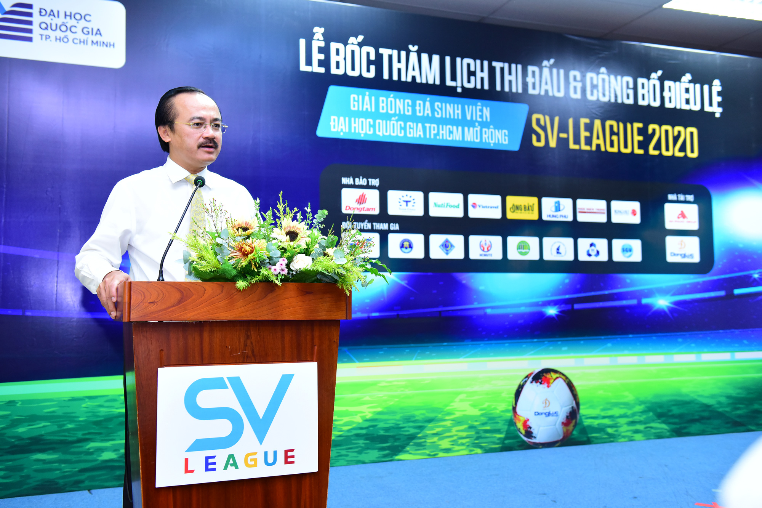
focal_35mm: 38
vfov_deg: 35.0
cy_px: 254
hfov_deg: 50.7
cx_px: 381
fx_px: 804
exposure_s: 1/60
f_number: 4
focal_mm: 38
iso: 1600
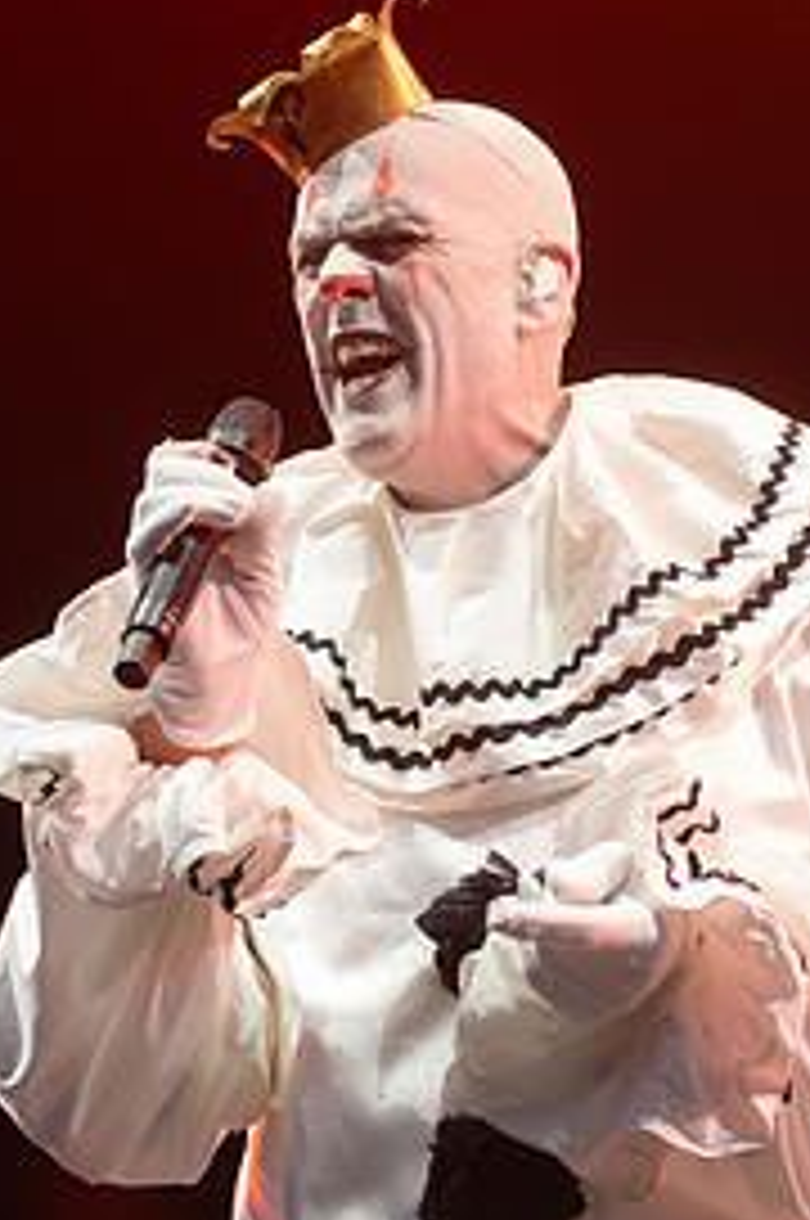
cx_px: 169
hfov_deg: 8.0
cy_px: 511
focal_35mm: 171
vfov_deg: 12.0
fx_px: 5786
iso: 640
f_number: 5
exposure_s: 1/500
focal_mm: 70
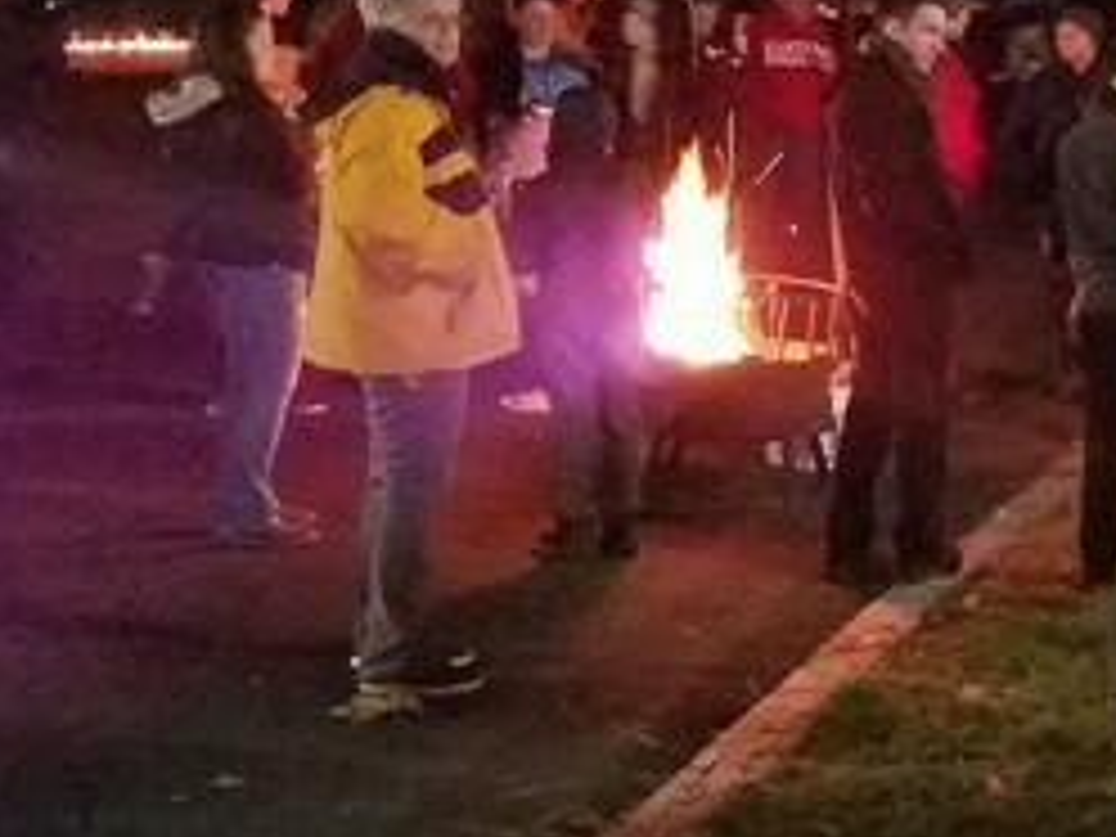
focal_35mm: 84
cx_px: 1683
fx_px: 2708
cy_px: 63
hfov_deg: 20.0
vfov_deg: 17.3
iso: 1250
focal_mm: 4.2
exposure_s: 1/10
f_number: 1.7
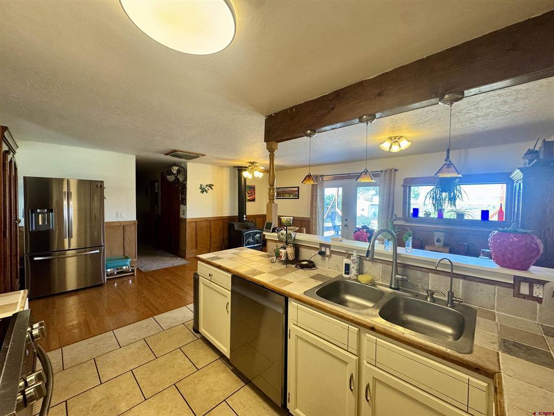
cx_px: 277
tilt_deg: -3.4
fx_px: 224
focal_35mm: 14
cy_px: 208
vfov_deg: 85.7
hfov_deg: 102.1
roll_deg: -0.2
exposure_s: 1/120
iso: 250
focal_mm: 2.22
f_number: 2.2
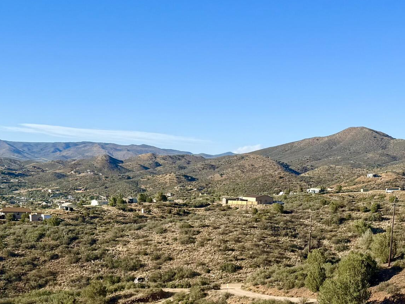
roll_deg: -2.1
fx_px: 737
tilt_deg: -9.0
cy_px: 301
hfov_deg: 30.7
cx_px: 177
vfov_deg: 22.4
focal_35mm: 63
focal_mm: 6.76
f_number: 1.78
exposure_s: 1/3145
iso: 80
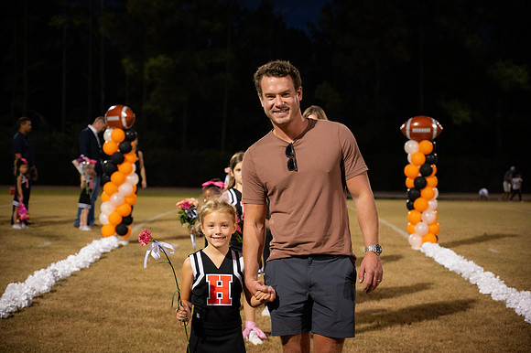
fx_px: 1032
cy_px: 176
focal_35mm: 70
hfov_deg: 28.9
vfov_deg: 19.4
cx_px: 266
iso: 3200
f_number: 4
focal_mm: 70
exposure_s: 1/250
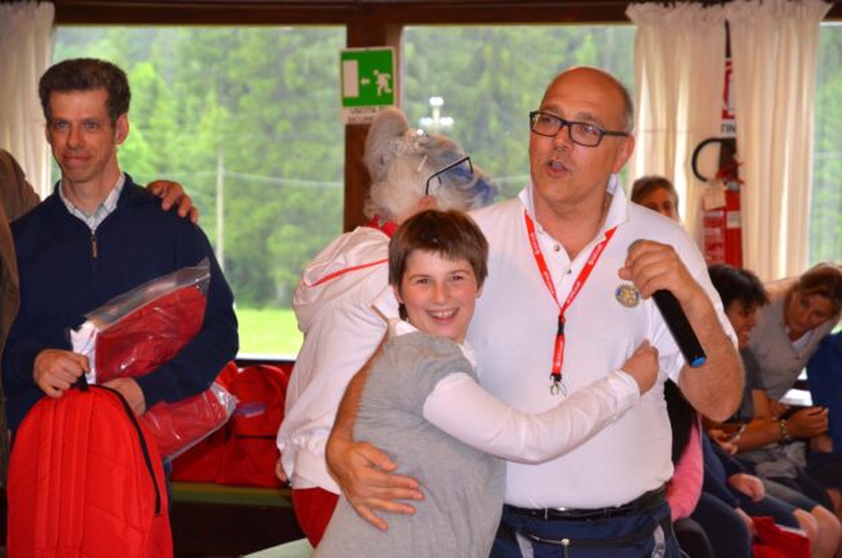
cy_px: 279
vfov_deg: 10.7
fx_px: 2976
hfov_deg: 16.1
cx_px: 421
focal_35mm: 128
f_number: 5.6
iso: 800
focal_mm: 85
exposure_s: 1/60
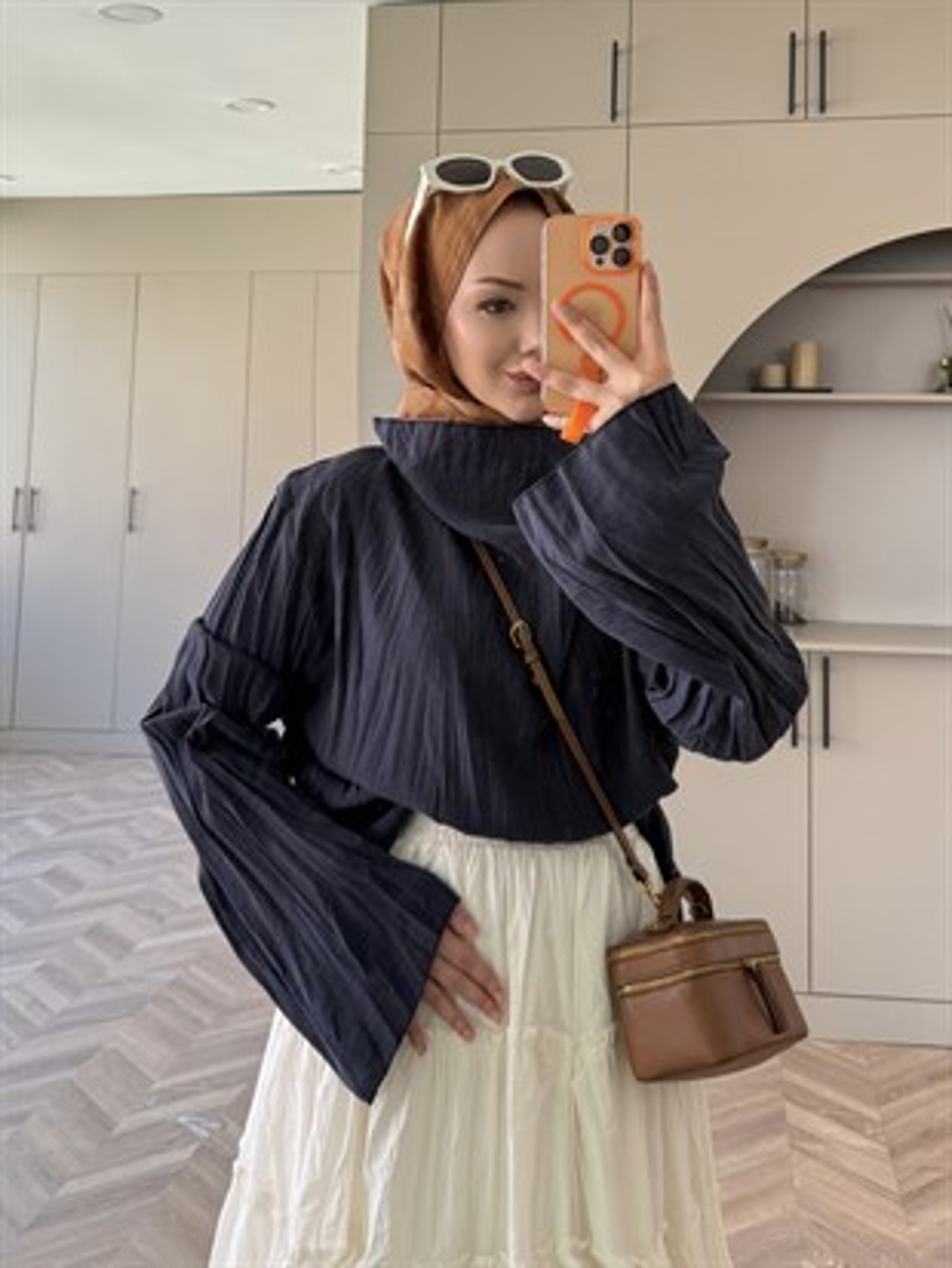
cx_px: 476
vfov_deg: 71.6
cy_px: 634
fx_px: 880
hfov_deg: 56.8
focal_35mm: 24
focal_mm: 6.76
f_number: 1.78
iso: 100
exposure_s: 1/121
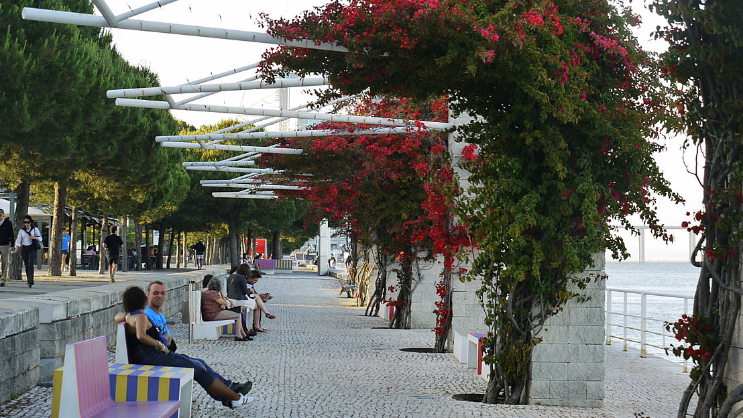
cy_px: 172
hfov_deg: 29.0
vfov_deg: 16.5
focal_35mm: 73
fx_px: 1438
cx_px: 339
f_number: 5.2
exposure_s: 1/50
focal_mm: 29
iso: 160
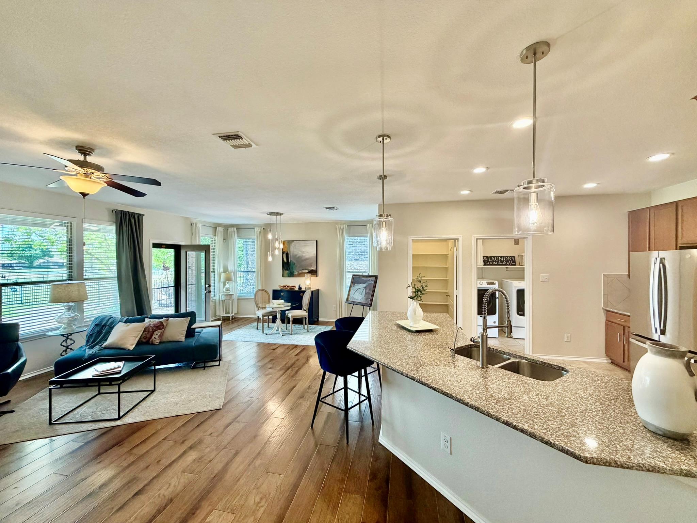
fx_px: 282
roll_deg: +0.6
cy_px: 262
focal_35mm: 14
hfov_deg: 102.1
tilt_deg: +1.3
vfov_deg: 85.7
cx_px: 348
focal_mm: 2.22
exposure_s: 1/120
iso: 200
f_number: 2.2
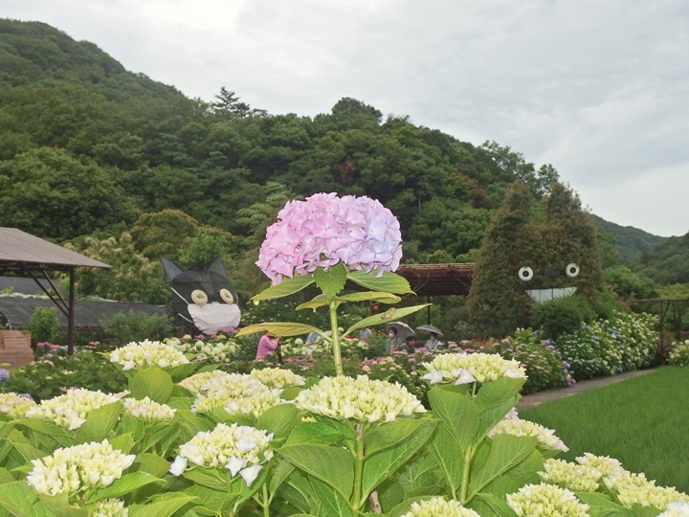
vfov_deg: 34.3
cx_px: 344
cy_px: 258
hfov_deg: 44.8
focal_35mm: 42
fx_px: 836
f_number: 4
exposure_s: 1/800
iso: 100
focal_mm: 7.5
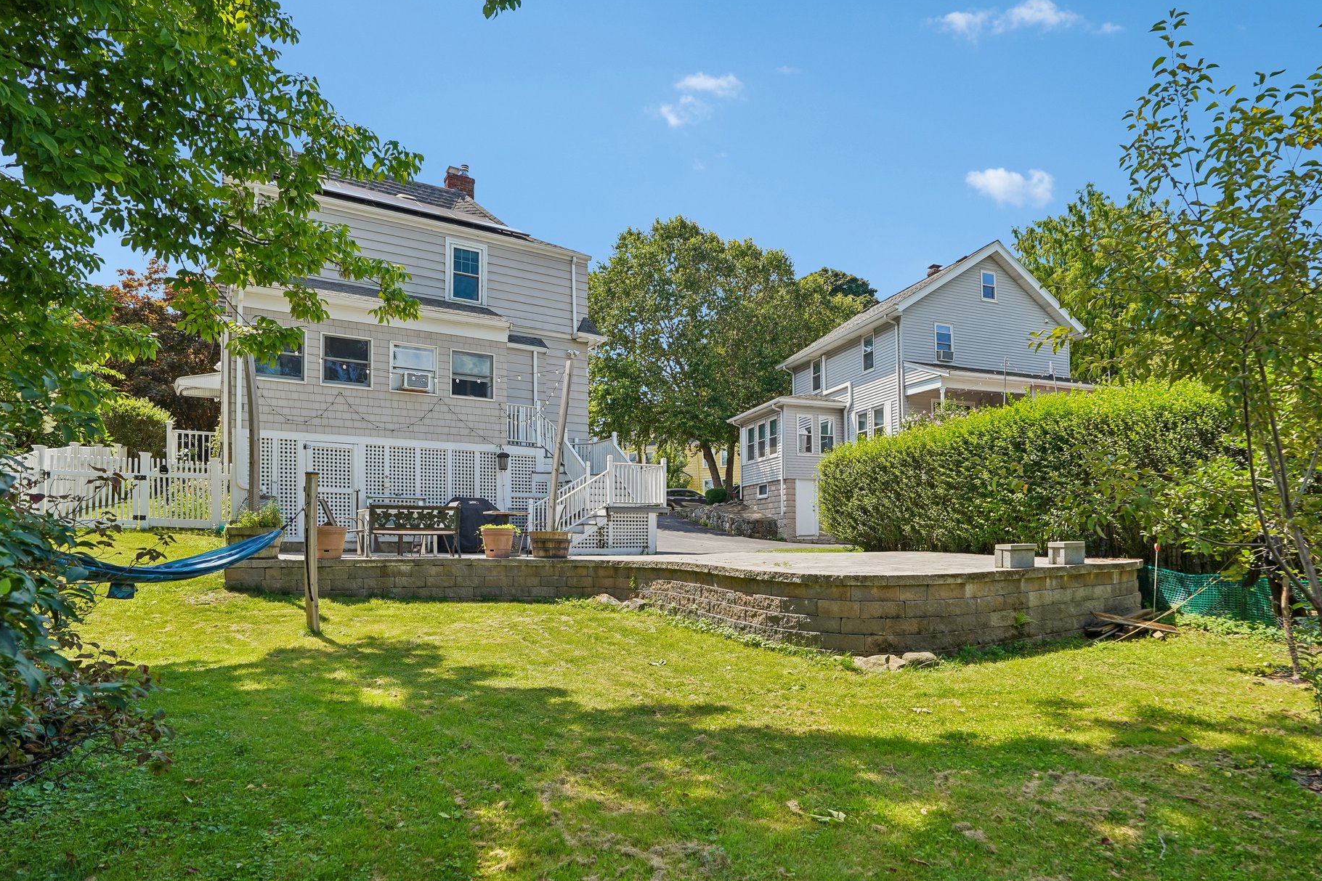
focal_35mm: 18
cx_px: 719
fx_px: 661
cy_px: 440
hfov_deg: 89.8
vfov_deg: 67.4
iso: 100
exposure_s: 1/125
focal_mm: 16
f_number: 8
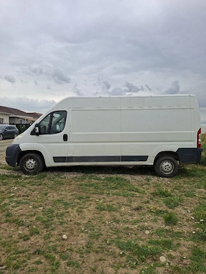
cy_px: 137
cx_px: 103
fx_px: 182
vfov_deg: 73.9
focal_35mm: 23
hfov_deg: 58.9
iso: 50
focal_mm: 5.54
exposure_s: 1/1111
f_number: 1.8
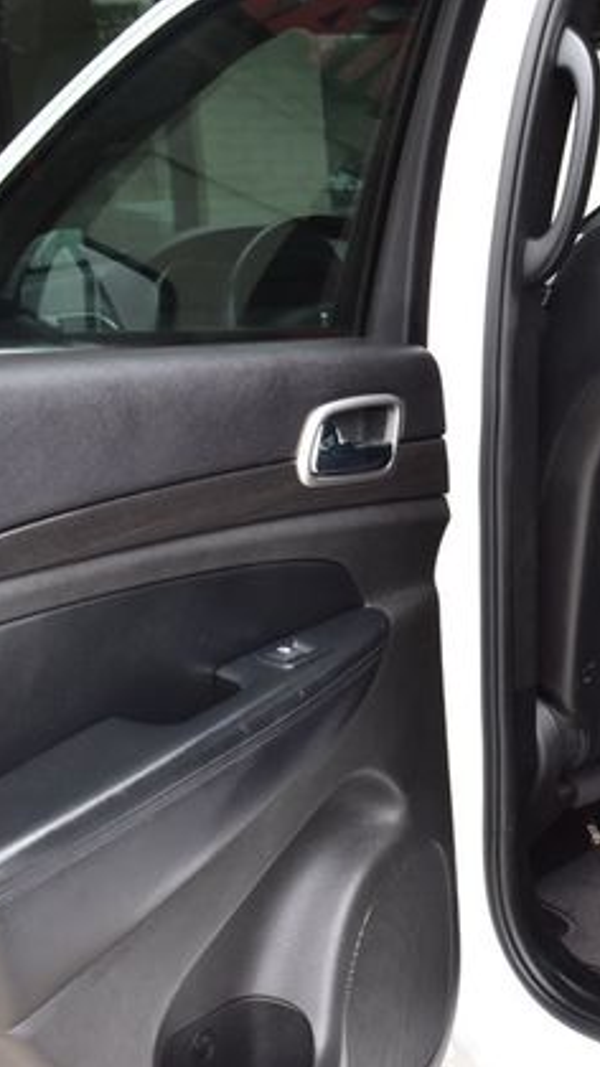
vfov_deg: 35.0
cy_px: 539
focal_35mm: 60
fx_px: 1693
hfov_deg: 19.1
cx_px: 704
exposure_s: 1/125
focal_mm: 25
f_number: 9
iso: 400
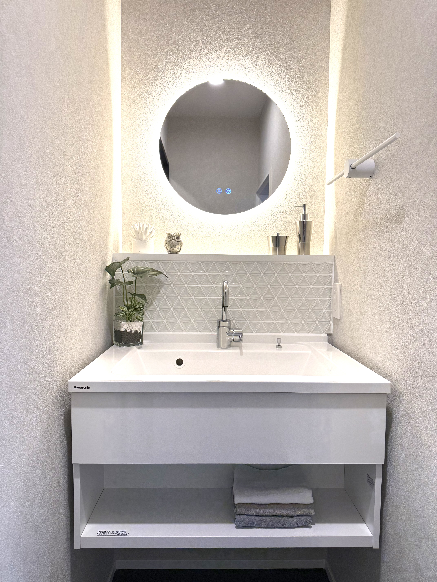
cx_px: 218
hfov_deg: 56.8
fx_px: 404
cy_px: 291
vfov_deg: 71.6
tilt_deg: -3.3
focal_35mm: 24
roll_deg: -0.8
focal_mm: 6.76
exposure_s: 1/100
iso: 80
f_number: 1.78
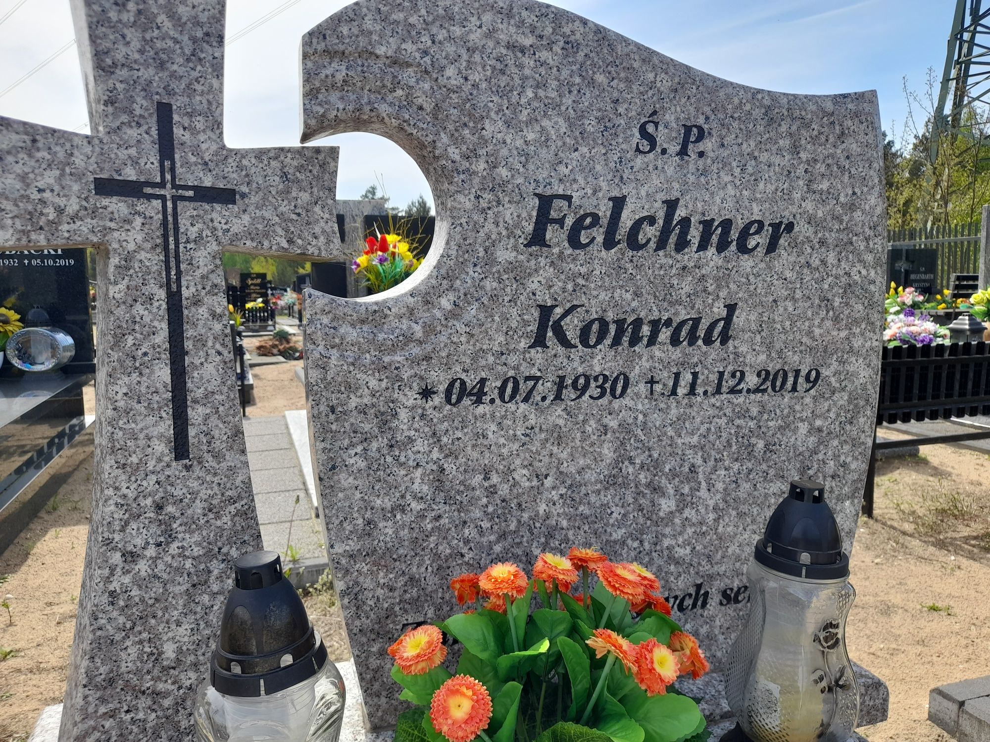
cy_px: 371
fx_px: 715
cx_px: 495
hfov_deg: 69.4
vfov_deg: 54.9
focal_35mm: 25
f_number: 2
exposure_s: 1/302
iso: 20
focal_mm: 4.6
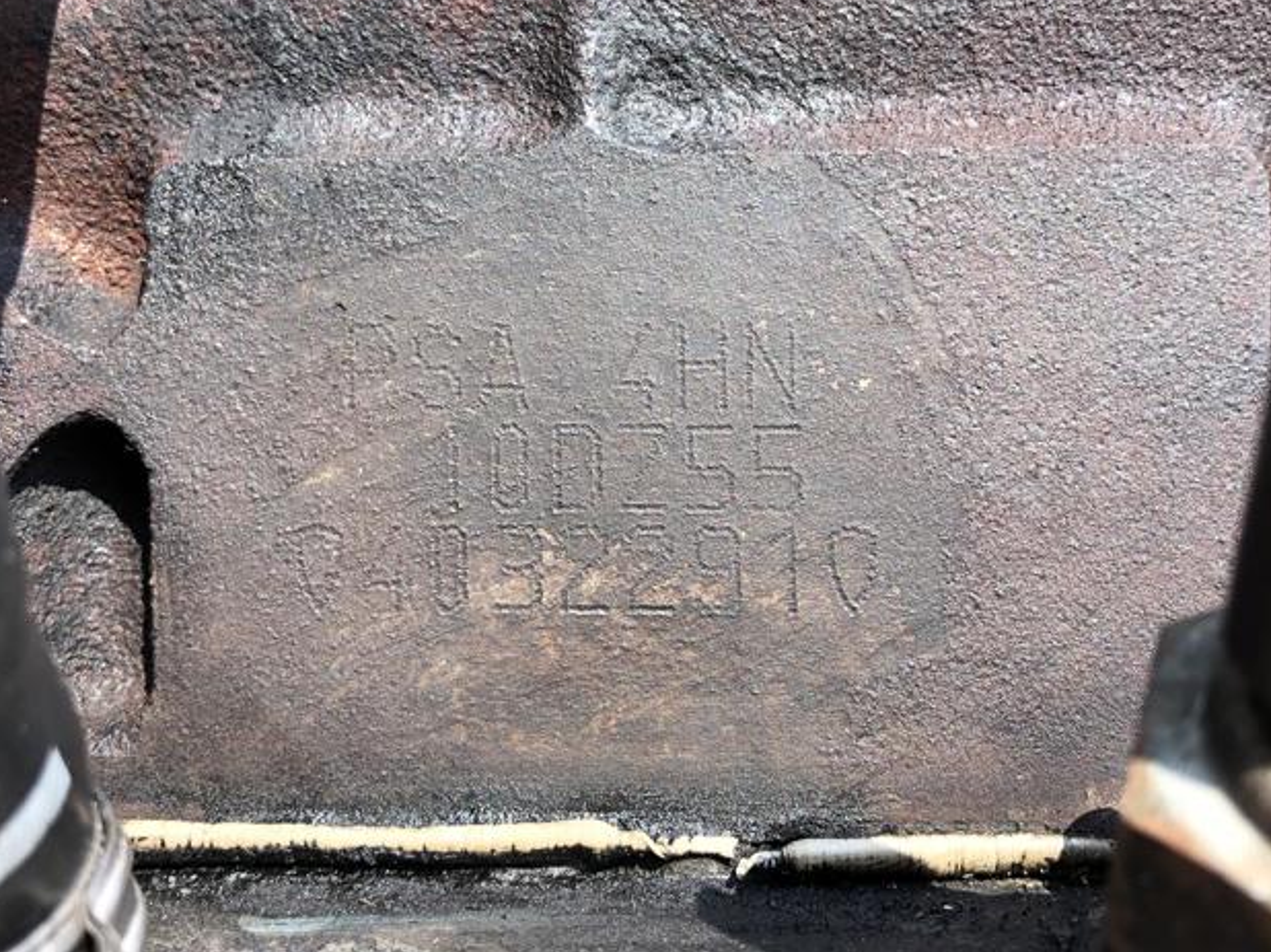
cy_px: 461
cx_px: 617
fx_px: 1064
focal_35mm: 29
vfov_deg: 48.2
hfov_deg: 61.7
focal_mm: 3.99
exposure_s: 1/300
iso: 20
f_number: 1.8
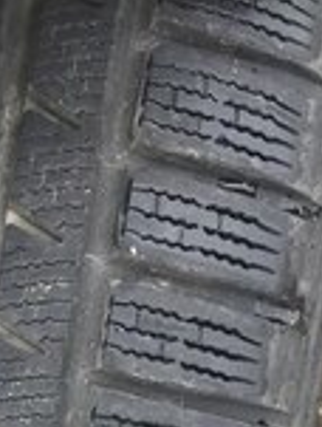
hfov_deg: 15.3
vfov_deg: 17.9
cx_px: 0
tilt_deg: -68.2
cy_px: 679
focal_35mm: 95
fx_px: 1173
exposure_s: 1/33
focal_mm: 4.15
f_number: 2.2
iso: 40
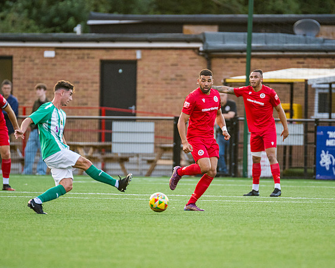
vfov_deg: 3.1
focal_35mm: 507
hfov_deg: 3.8
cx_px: 201
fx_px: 5025
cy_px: 134
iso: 1250
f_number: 2.8
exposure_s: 1/800
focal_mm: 300
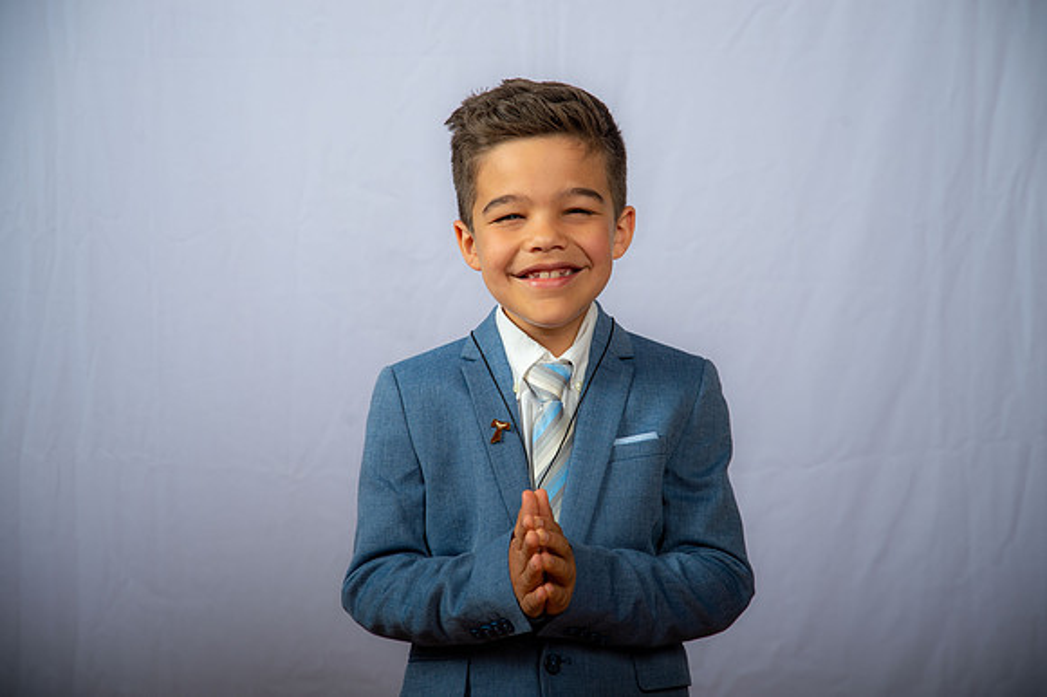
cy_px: 348
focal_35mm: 85
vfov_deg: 16.1
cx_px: 524
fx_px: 2471
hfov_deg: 23.9
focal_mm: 85
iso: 250
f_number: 6.3
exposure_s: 1/200
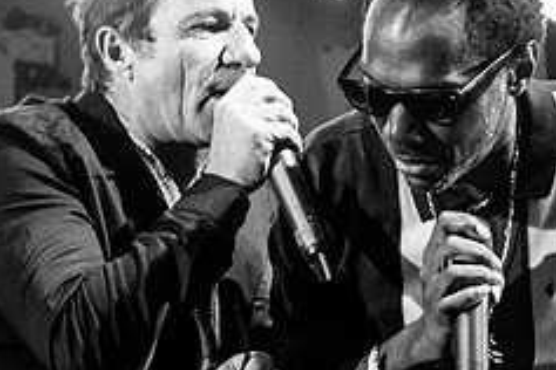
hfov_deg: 10.7
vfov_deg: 7.2
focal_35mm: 190
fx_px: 2934
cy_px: -1
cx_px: 610
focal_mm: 35
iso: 6400
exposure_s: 1/500
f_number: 4
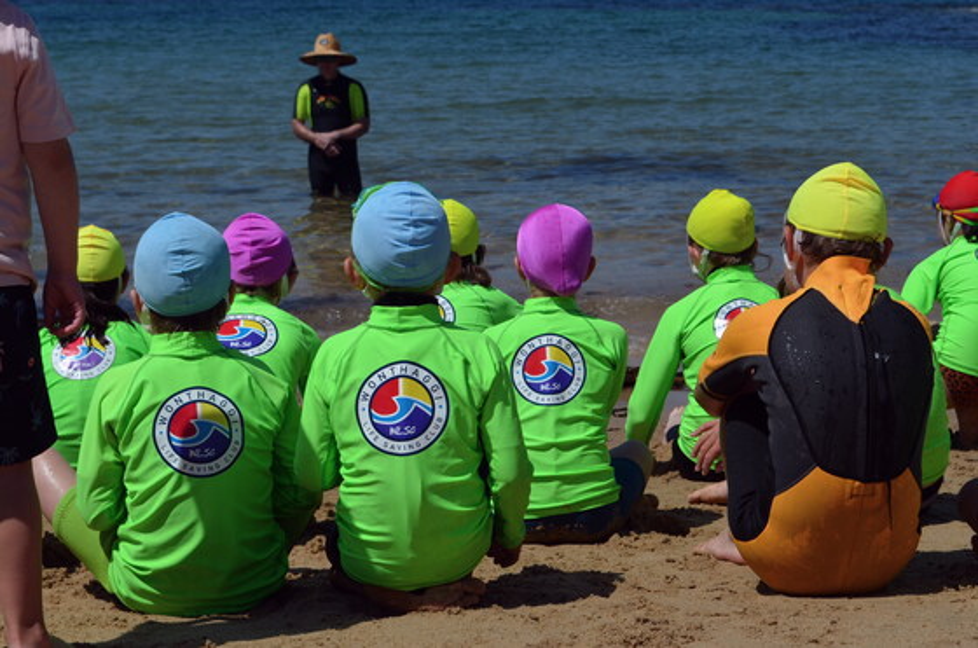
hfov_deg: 24.7
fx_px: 2237
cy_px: 324
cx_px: 489
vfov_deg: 16.5
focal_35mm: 82
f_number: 10
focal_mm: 55
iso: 100
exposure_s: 1/500
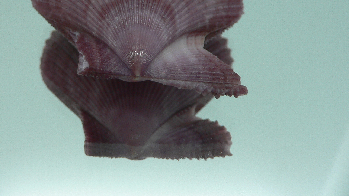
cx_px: 140
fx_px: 435
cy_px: 41
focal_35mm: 47
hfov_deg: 43.5
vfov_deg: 25.0
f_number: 2.8
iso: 100
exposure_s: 1/60
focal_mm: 4.6
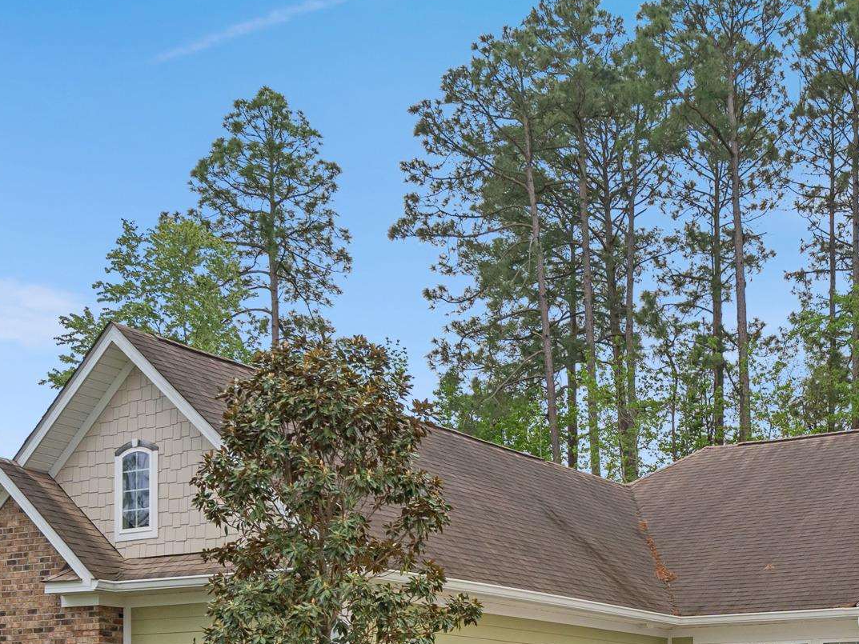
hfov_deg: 33.4
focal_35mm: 56
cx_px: 684
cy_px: 642
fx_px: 1390
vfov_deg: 24.9
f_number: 8
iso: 500
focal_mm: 25
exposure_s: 1/250
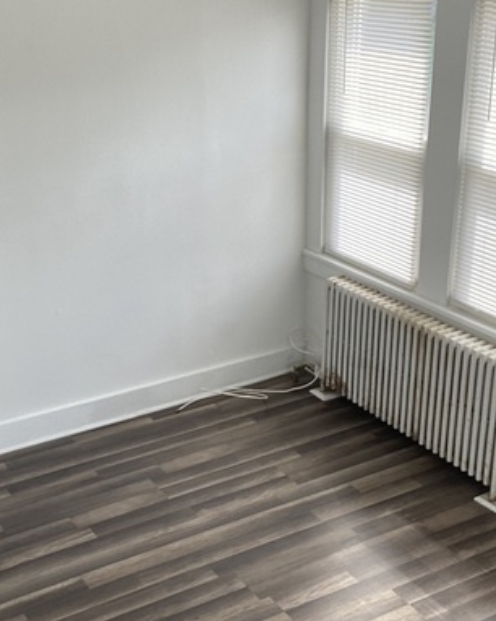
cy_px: 327
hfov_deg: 29.5
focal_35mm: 51
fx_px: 937
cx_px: 173
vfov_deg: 36.7
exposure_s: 1/122
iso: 50
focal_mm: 2.71
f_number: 2.2
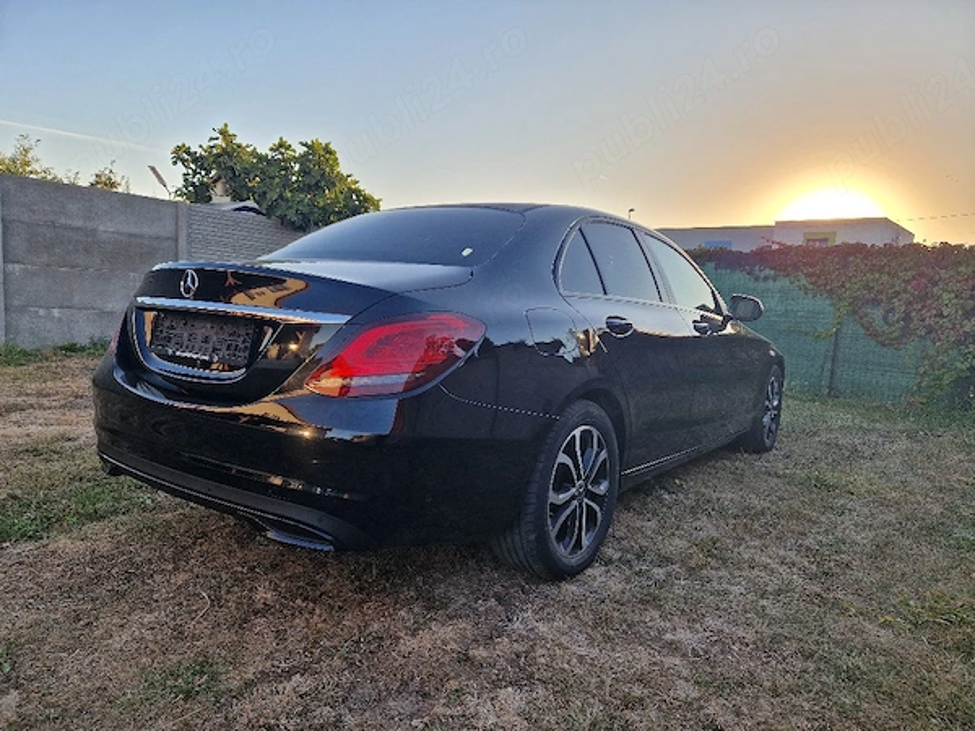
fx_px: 648
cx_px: 488
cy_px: 366
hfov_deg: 73.9
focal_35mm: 23
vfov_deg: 58.9
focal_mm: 5.4
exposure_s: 1/357
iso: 50
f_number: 1.8
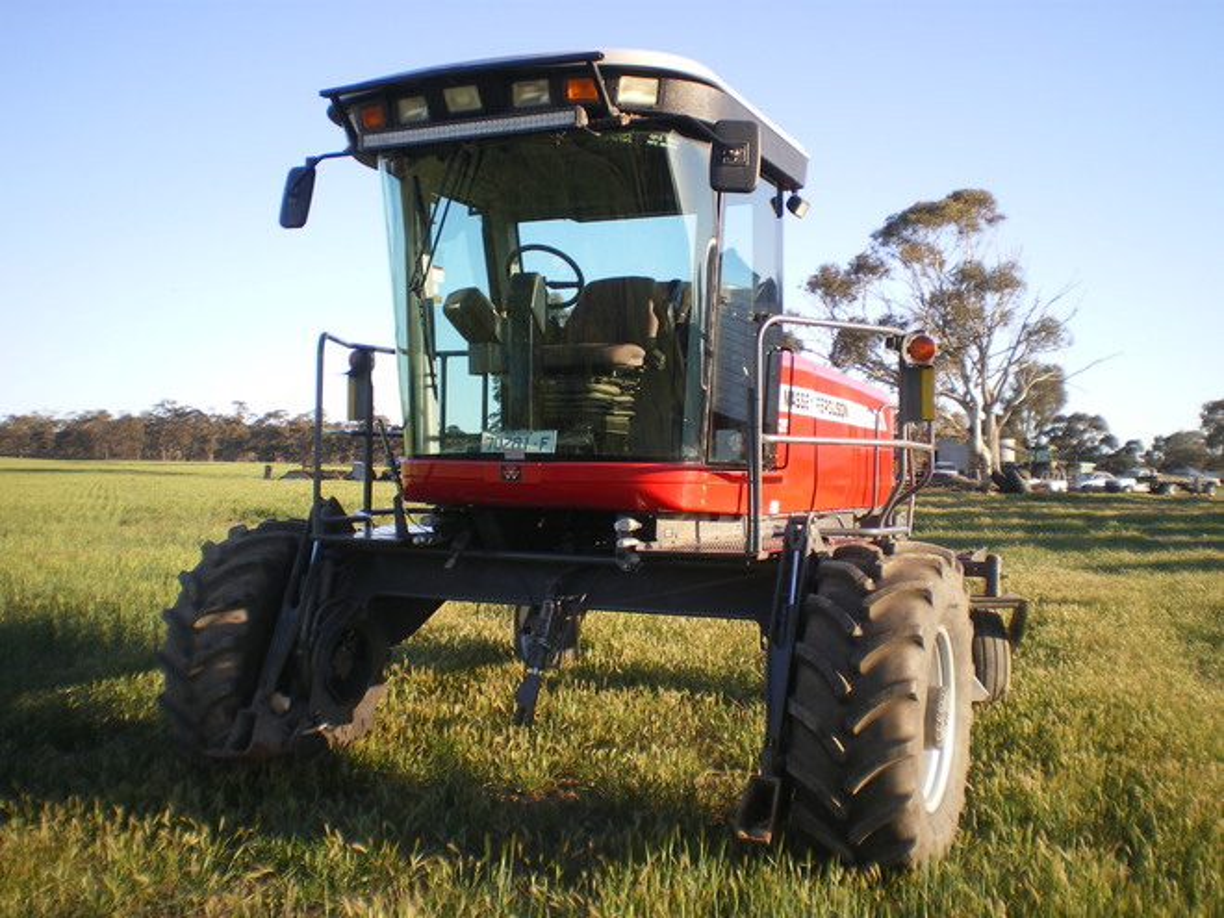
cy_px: 459
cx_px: 612
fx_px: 1273
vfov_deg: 39.7
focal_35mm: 36
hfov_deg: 51.4
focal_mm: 6.3
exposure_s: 1/100
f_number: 4.6
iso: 50
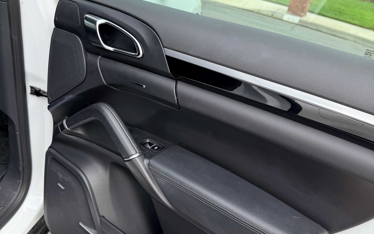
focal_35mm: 34
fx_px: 347
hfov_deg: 56.7
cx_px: 187
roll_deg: -13.2
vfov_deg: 37.2
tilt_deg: -25.5
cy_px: 107
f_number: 1.78
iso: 64
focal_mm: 6.76
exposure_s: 1/223
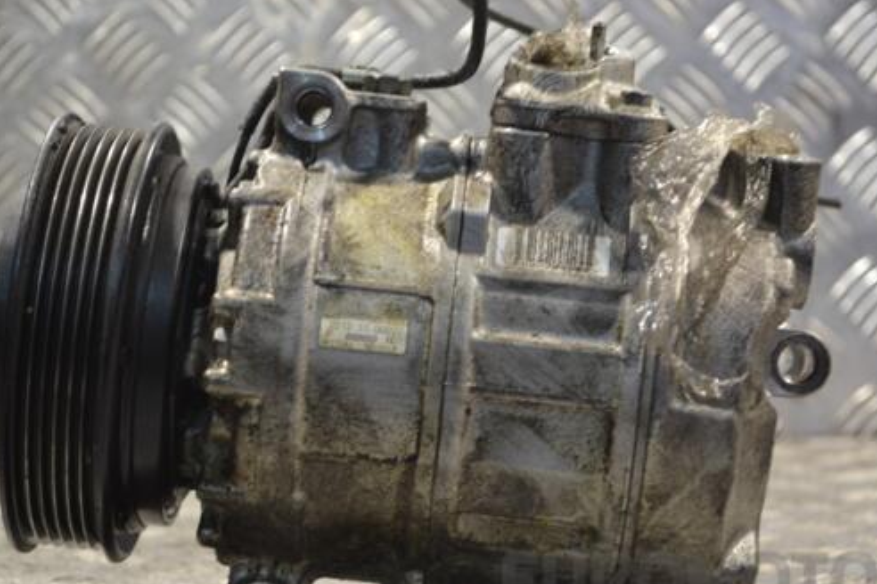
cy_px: 342
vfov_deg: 13.6
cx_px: 469
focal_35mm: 101
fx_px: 2451
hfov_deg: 20.3
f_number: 5.6
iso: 400
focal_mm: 55
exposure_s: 1/40
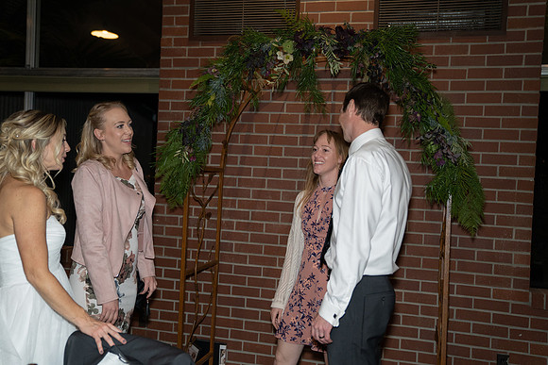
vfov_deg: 36.0
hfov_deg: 51.9
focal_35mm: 37
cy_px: 182
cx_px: 274
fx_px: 563
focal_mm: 37
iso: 2000
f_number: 2.8
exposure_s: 1/160
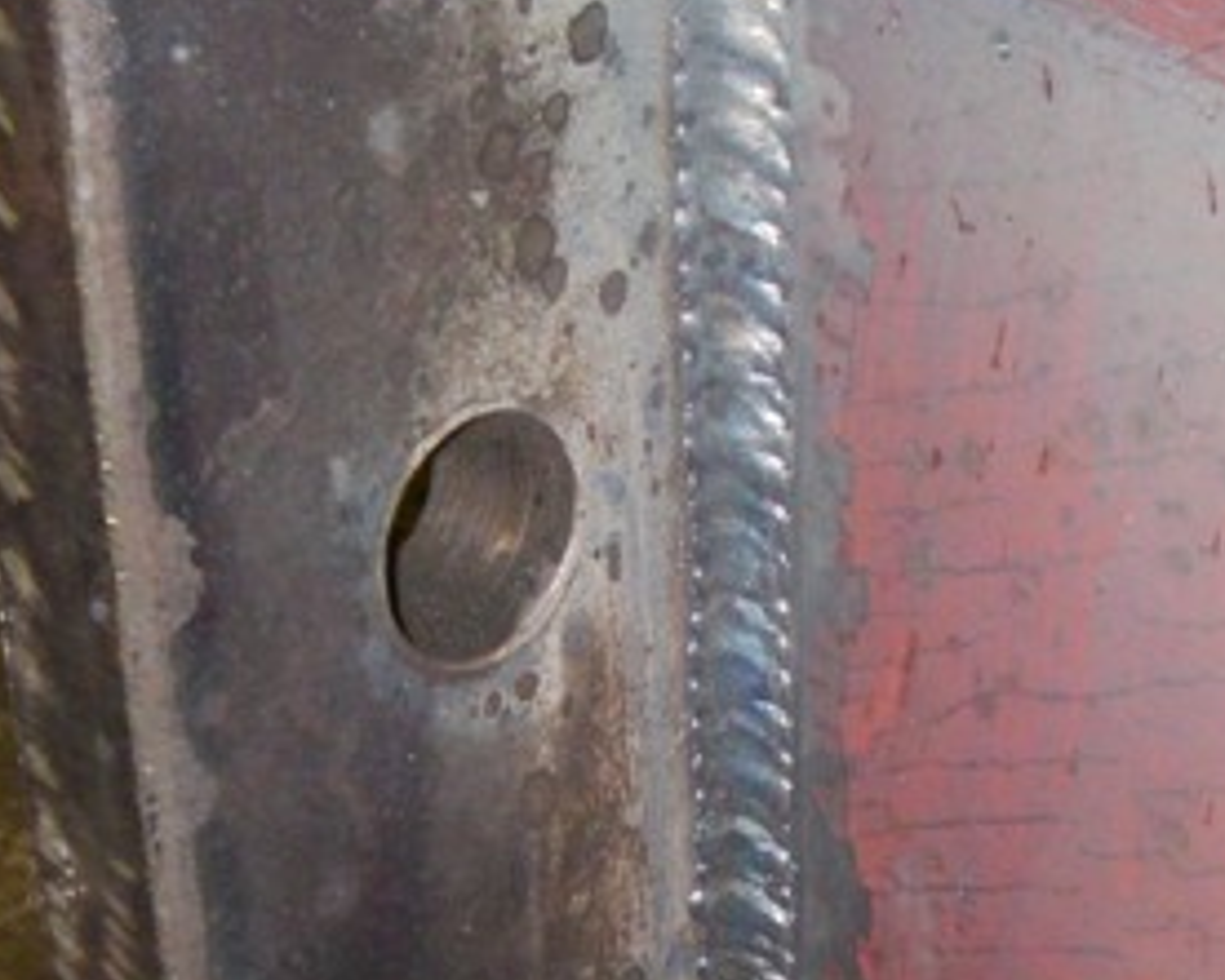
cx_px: 728
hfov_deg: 22.2
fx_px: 3119
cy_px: 718
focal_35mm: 86
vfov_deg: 17.8
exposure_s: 1/30
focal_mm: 6.3
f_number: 3.5
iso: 200
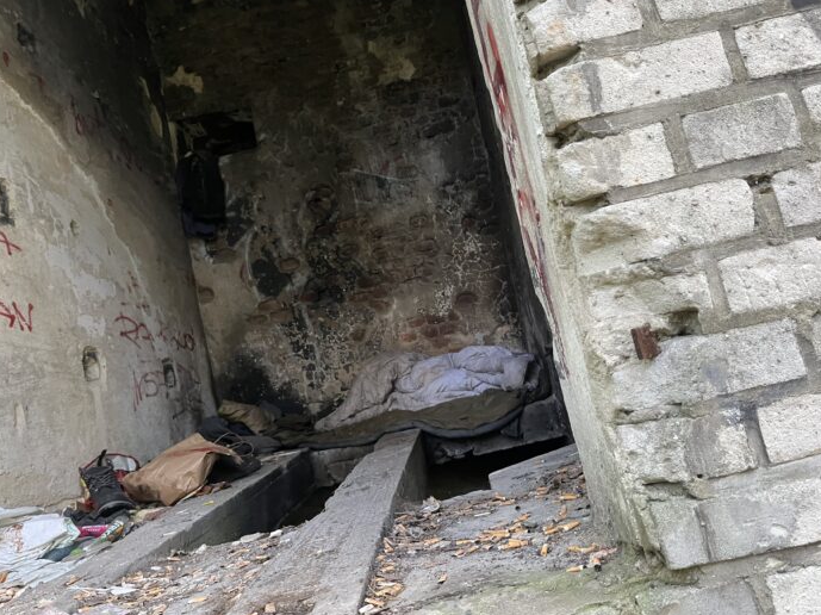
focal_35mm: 29
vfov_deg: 48.2
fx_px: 687
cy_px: 296
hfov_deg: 61.7
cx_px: 413
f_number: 1.6
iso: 200
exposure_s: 1/60
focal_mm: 5.1
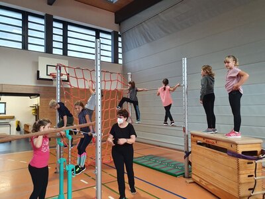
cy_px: 100
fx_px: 199
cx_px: 132
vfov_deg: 53.1
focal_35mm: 26
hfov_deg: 67.3
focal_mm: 4.32
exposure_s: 1/50
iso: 320
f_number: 2.4
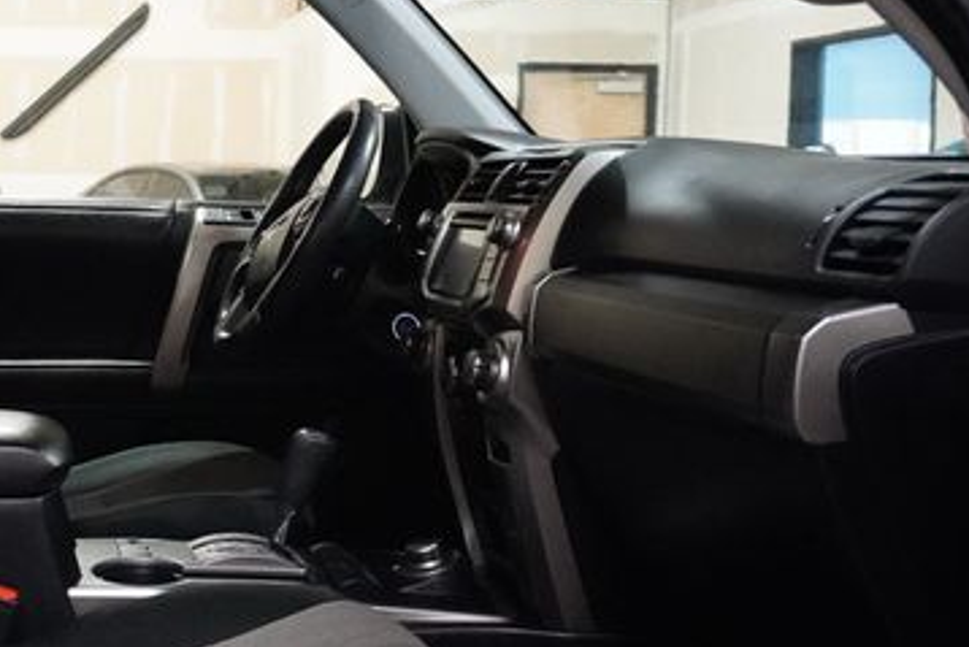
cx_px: 127
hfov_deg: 32.5
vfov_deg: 23.0
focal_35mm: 59
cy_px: 282
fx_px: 1589
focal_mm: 22
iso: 6400
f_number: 4
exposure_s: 1/100
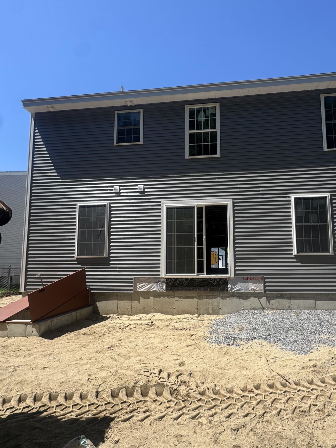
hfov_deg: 70.6
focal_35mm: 18
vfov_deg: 87.6
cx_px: 207
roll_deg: +0.8
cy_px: 239
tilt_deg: +5.0
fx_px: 233
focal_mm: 2.22
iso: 50
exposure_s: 1/1299
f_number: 2.2
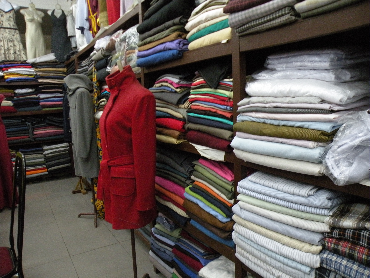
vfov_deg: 51.4
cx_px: 185
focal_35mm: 27
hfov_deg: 65.3
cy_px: 139
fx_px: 289
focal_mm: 4.7
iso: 400
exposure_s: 1/22
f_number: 2.8
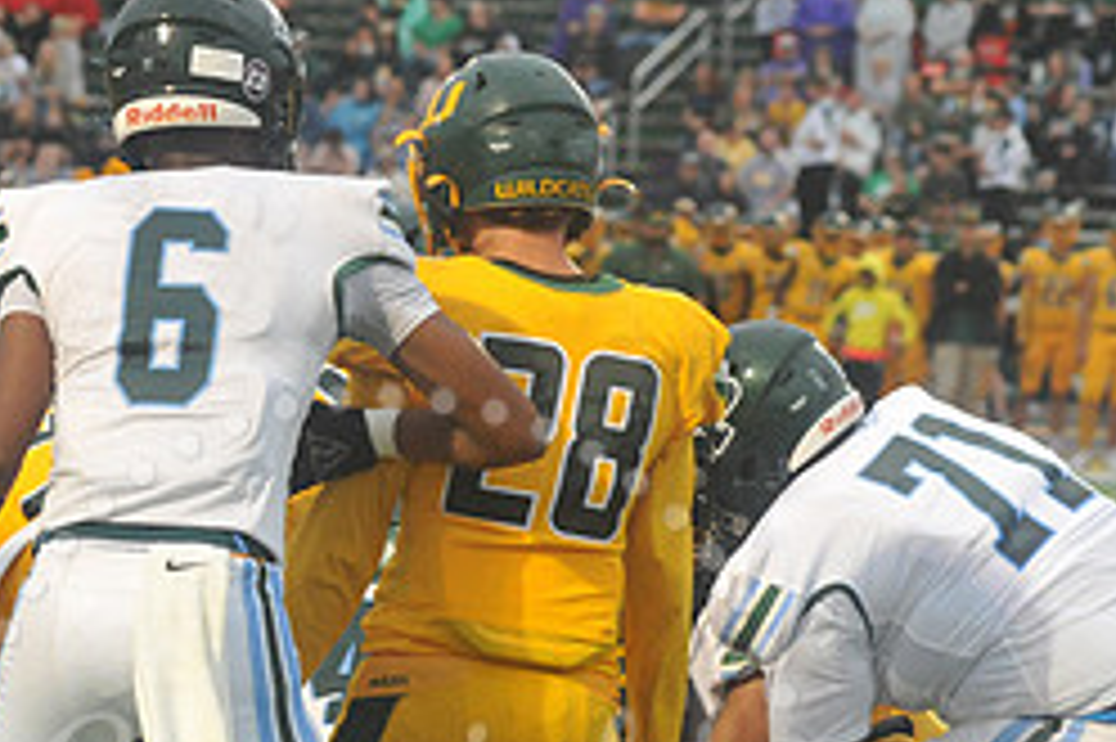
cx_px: 382
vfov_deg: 5.6
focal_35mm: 246
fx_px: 7621
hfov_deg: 8.4
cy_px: 809
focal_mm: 105
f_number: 5
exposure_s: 1/320
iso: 4000
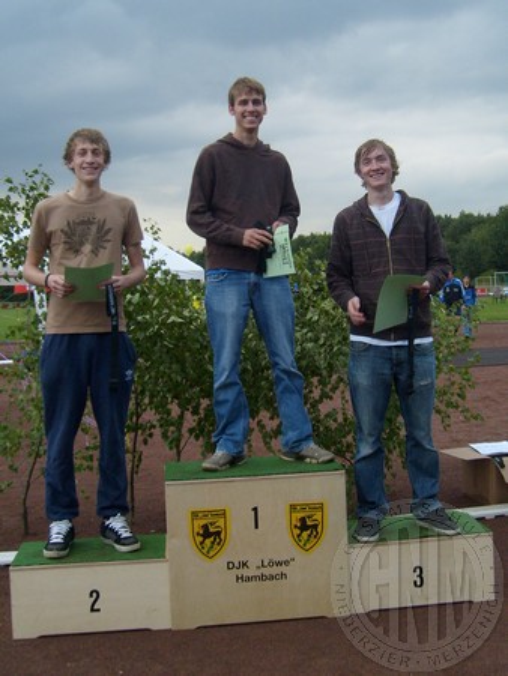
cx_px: 254
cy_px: 338
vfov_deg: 52.6
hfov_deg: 40.7
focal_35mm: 35
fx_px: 684
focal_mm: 5.8
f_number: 7.1
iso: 80
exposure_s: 1/90
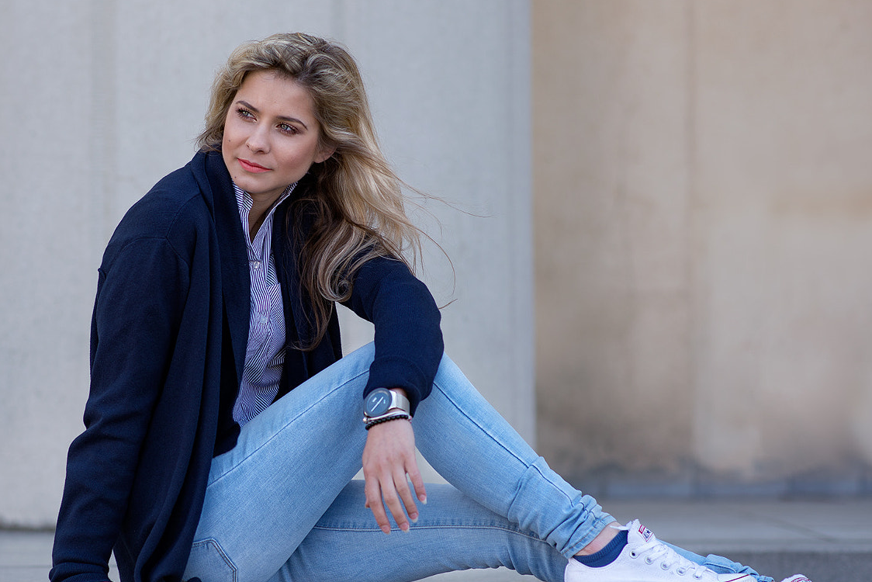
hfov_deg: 16.9
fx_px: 2931
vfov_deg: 11.3
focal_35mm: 121
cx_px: 289
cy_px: 310
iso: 100
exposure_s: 1/500
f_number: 2.8
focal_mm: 85
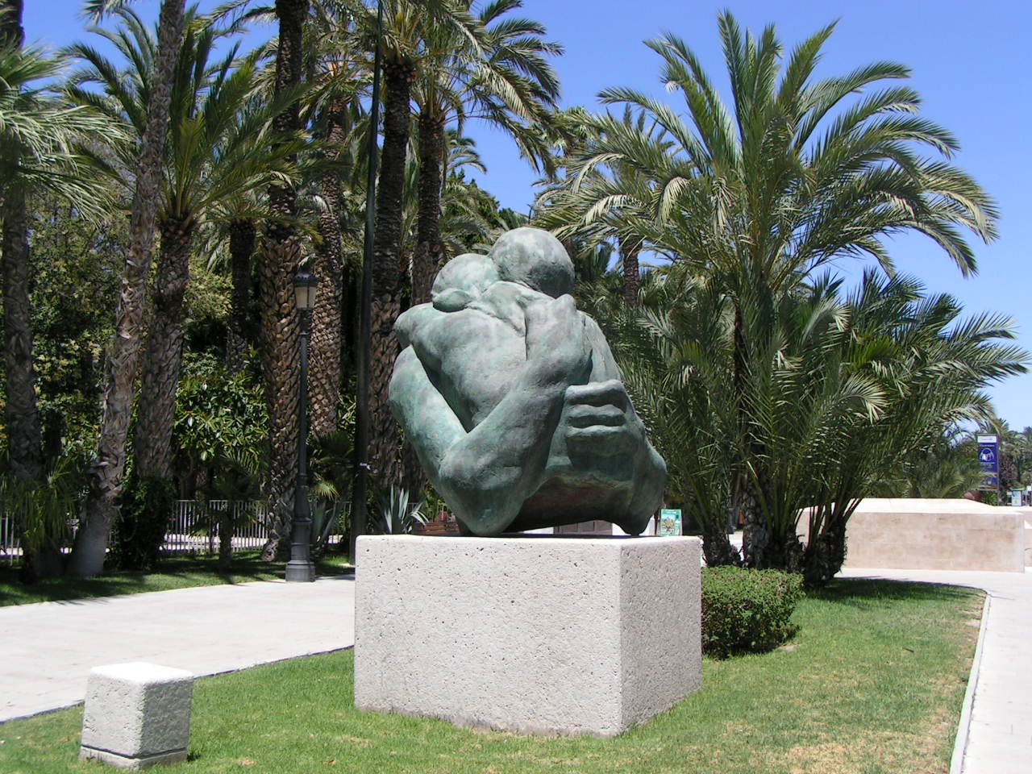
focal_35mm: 38
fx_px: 1133
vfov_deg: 37.7
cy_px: 387
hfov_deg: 49.0
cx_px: 516
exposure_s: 1/400
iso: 50
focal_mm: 5.8
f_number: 5.6
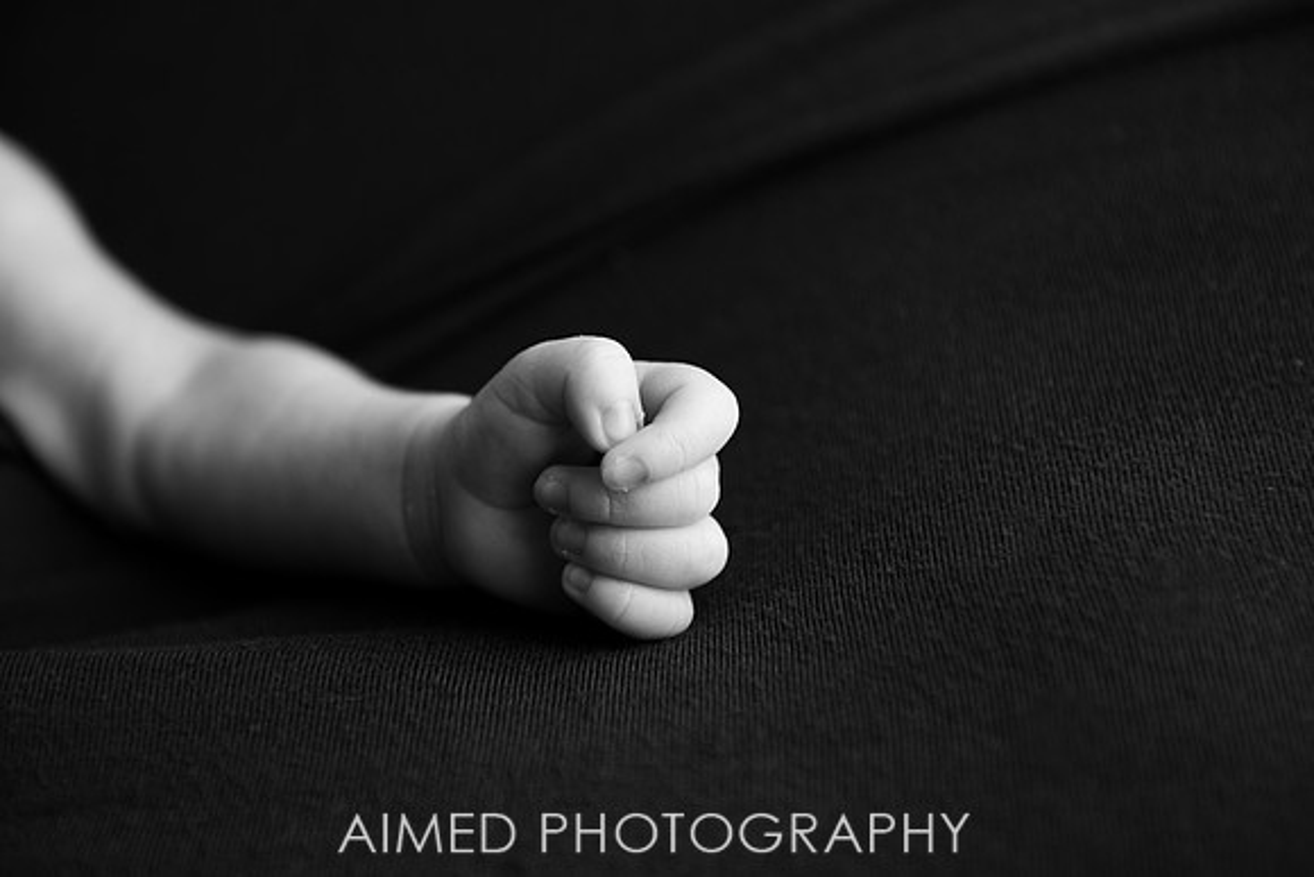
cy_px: 438
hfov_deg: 28.8
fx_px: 2555
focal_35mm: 70
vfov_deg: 19.5
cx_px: 657
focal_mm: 70
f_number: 3.5
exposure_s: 1/160
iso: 320
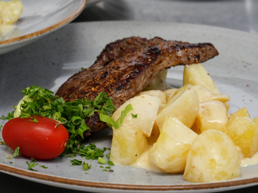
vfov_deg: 16.4
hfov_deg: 21.8
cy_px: 96
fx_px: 671
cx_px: 129
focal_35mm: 90
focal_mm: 45
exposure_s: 1/40
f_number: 10
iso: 3200
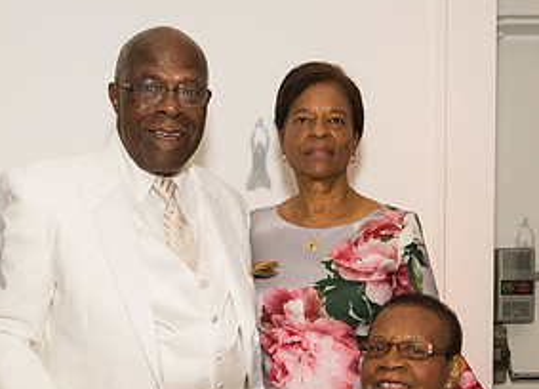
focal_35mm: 66
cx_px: 247
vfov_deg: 20.9
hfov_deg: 29.8
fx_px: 1013
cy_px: 401
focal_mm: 27
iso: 2500
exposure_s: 1/800
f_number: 4
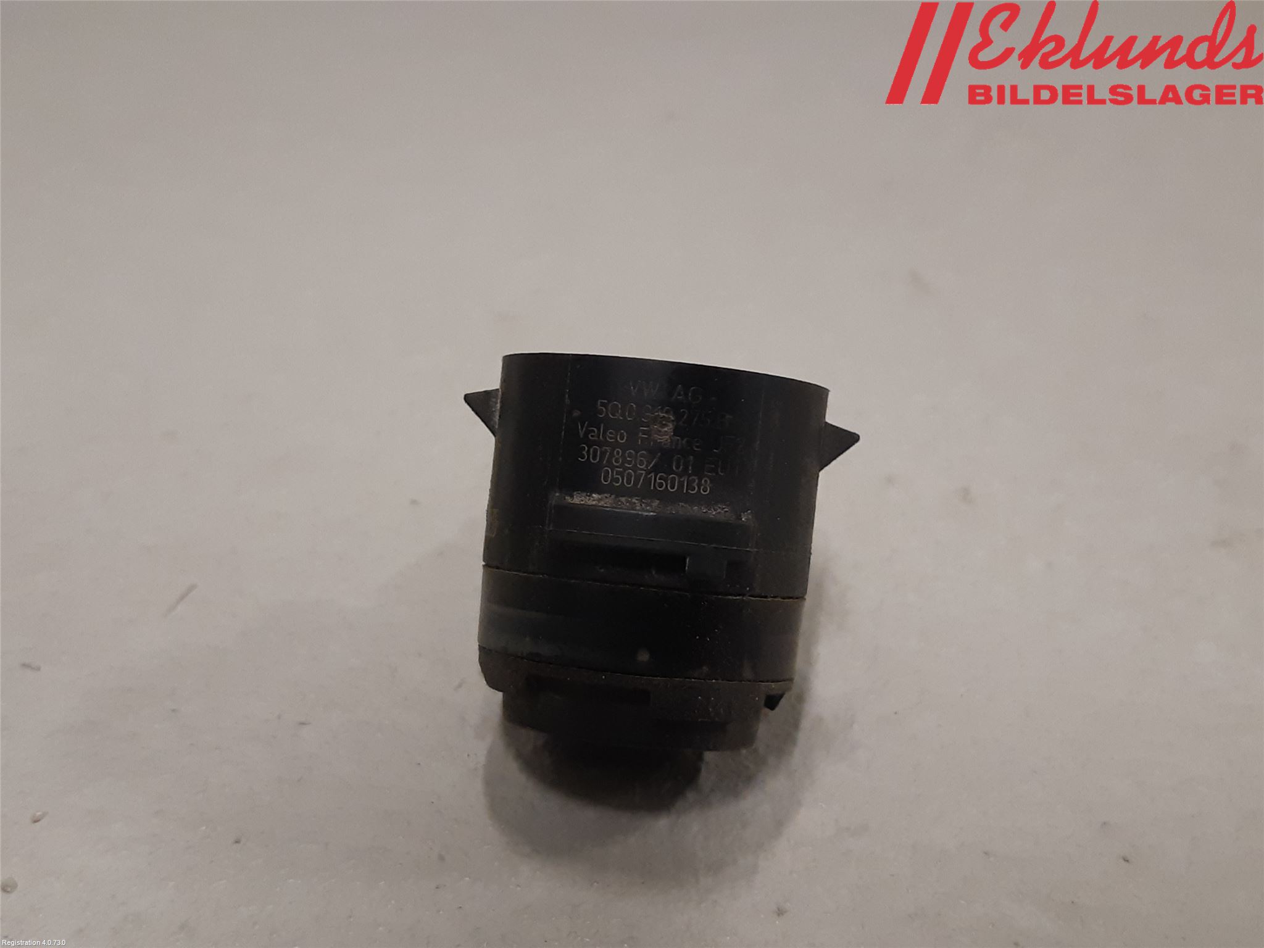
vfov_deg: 53.1
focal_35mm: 26
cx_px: 632
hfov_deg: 67.3
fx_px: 949
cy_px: 474
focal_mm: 3.93
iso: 160
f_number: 1.7
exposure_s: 1/50
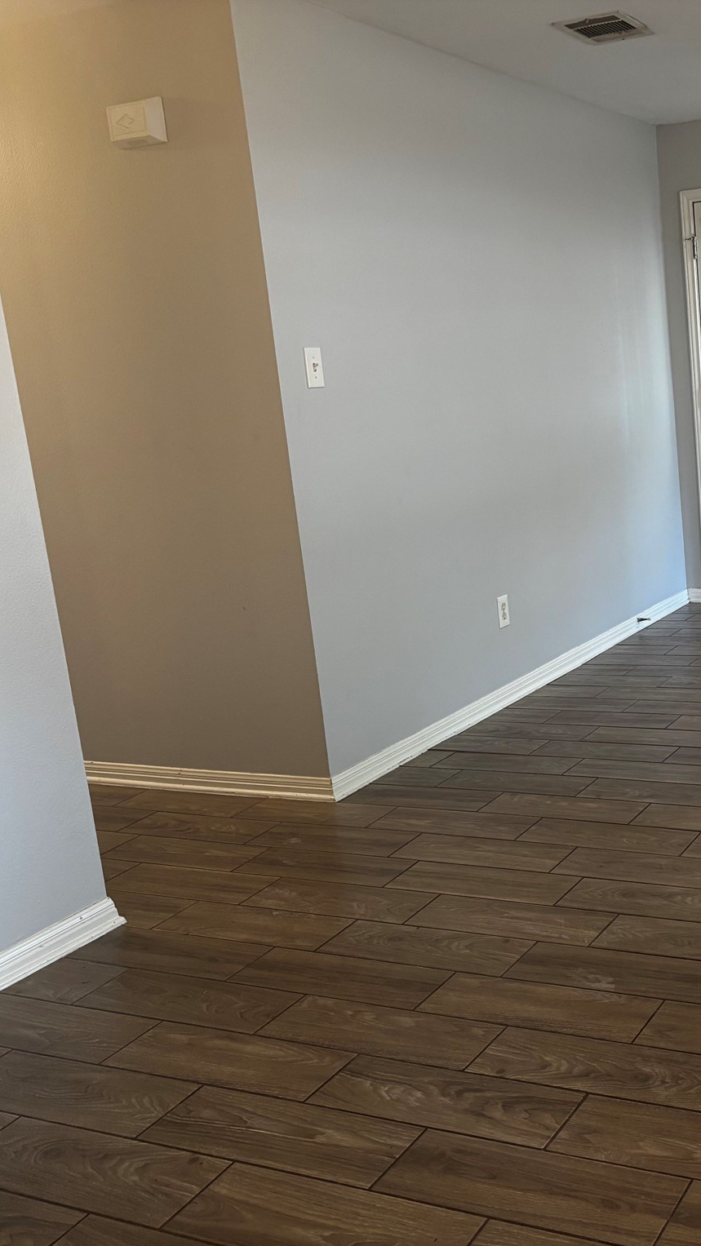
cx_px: 649
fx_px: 1256
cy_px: 622
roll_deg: +4.2
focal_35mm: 38
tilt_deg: -12.7
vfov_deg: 52.8
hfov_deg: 29.7
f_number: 1.6
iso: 200
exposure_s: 1/60
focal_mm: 5.96
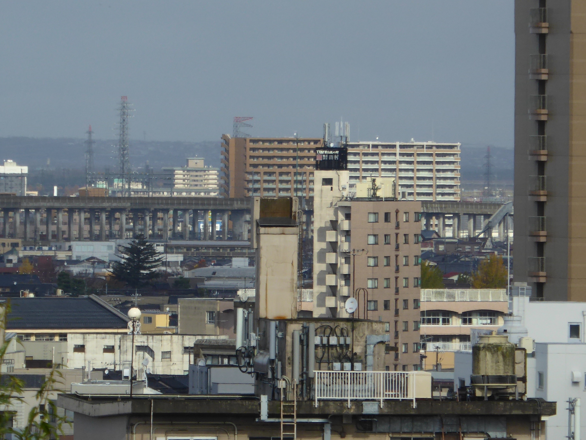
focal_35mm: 583
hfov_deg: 3.4
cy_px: 262
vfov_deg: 2.6
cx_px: 179
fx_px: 9869
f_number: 5.9
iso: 100
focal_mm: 57.7
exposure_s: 1/400
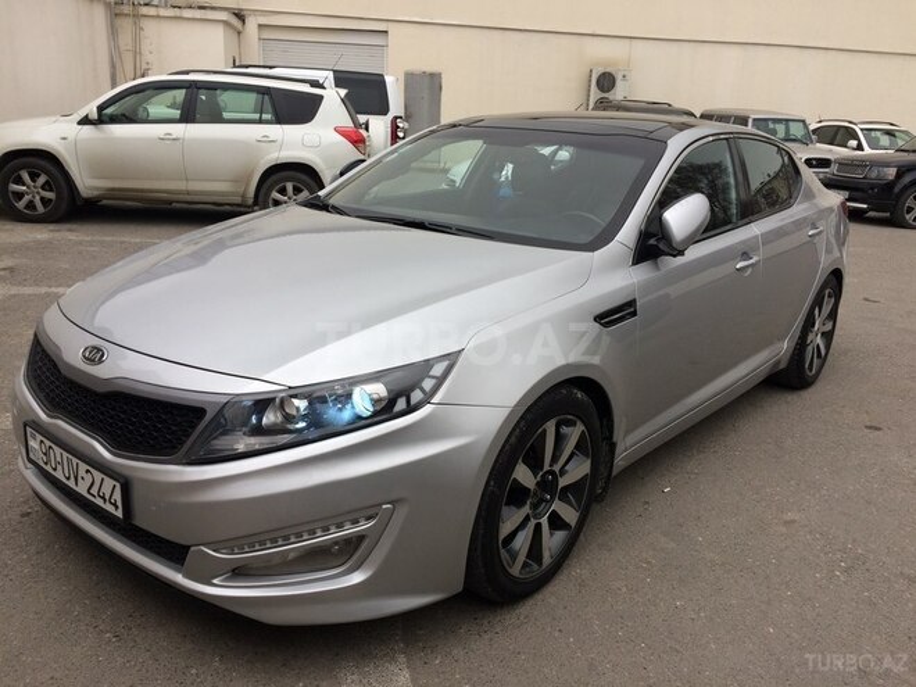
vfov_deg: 48.2
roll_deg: -2.4
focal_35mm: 29
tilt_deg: -18.5
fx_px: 767
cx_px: 458
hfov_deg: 61.7
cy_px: 344
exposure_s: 1/121
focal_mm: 4.15
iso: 32
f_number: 2.2
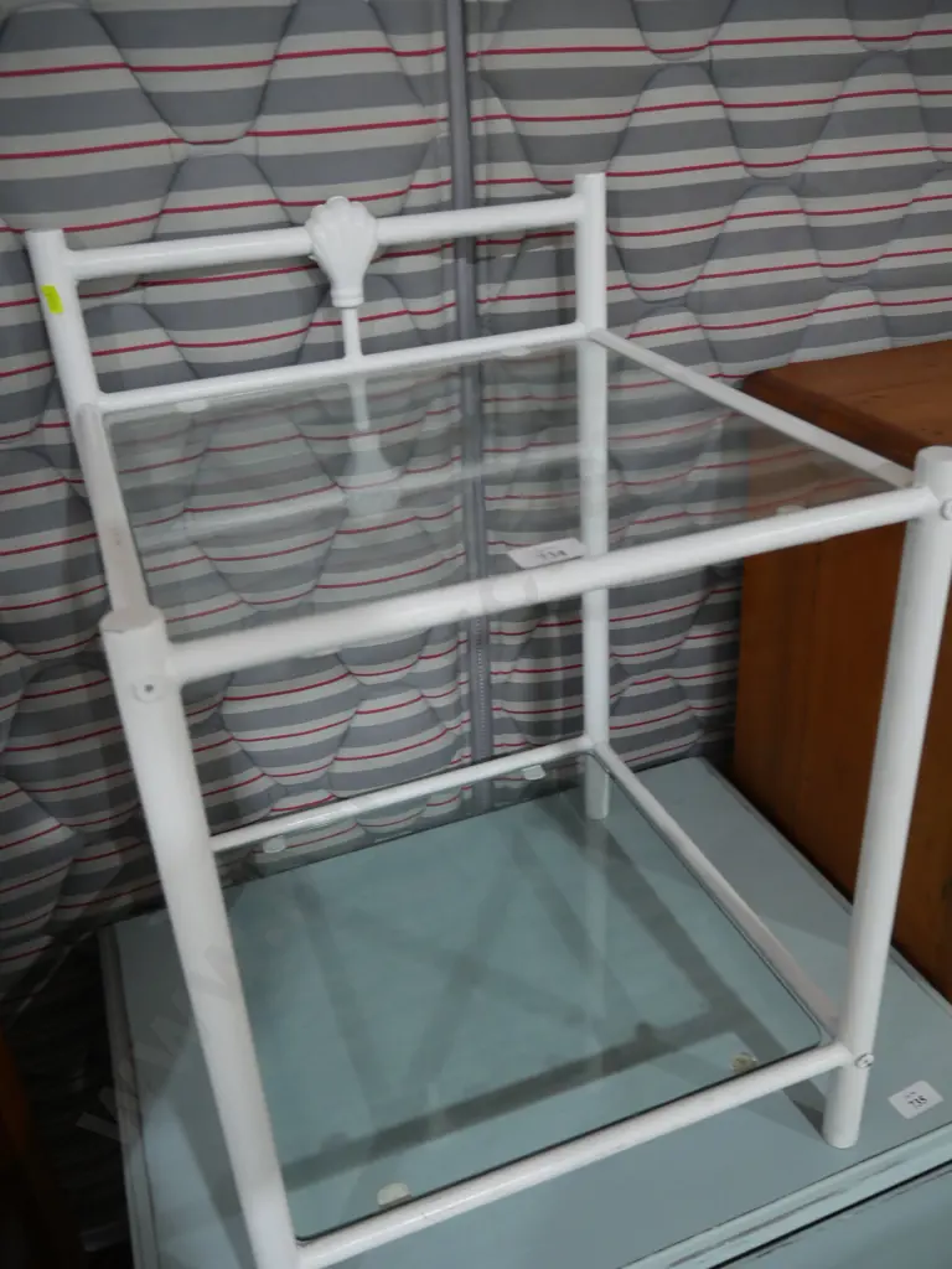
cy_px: 634
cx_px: 476
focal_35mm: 28
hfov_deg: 49.7
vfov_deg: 63.4
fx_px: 1027
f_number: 3.5
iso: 1600
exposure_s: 1/60
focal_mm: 14
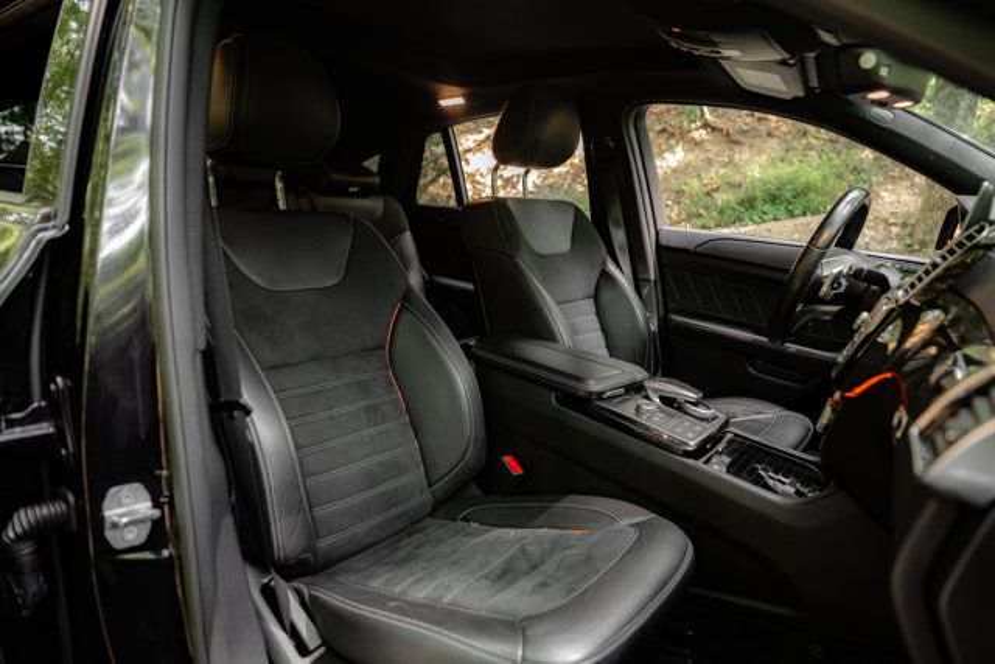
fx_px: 663
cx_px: 498
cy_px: 332
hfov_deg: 73.7
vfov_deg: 53.2
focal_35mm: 24
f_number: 2.8
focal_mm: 24
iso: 1250
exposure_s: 1/200
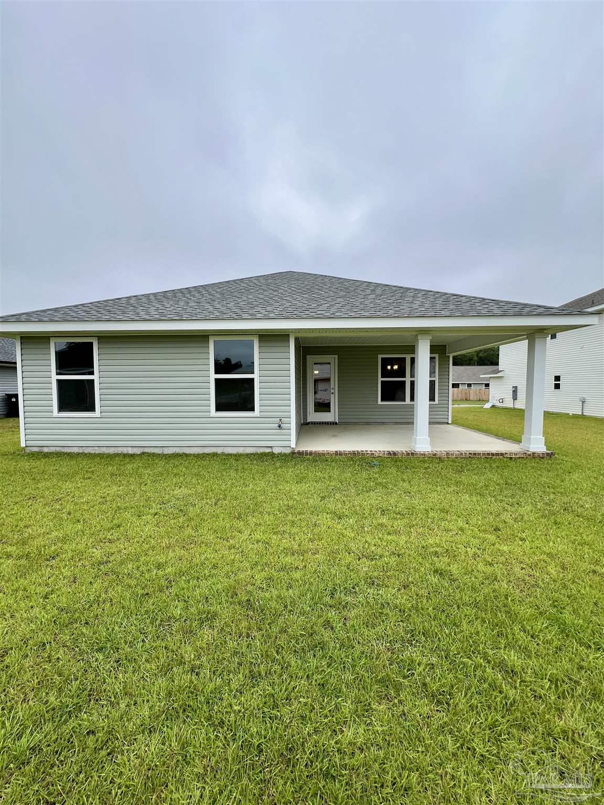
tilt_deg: -3.3
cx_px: 302
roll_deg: -1.3
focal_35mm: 13
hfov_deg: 89.9
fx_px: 302
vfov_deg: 106.2
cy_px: 402
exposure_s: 1/723
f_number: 1.8
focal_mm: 1.57
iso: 32
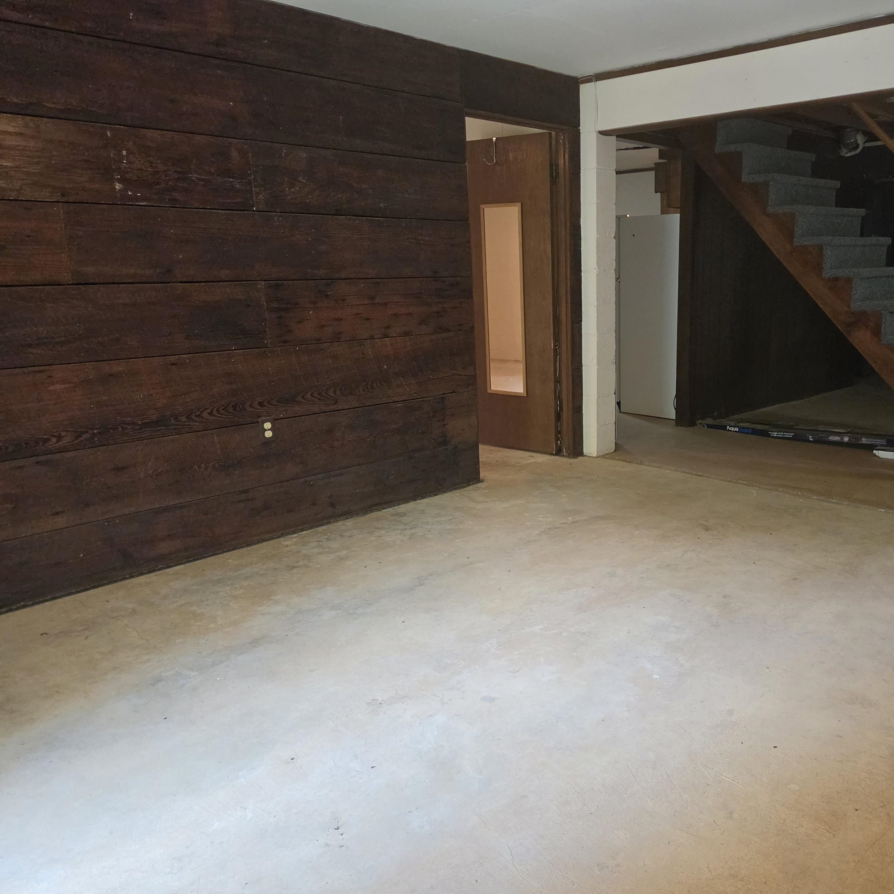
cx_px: 589
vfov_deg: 57.3
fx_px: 818
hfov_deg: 56.2
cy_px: 460
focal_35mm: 28
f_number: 1.8
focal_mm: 5.4
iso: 640
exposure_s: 1/120
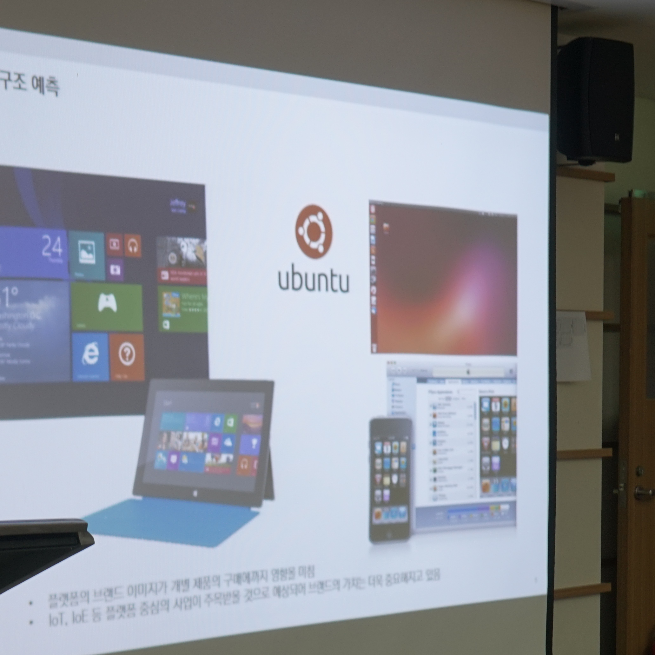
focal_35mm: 84
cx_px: 184
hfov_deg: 20.5
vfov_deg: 20.3
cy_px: 561
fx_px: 1798
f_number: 5.6
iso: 320
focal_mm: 34
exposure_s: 1/25
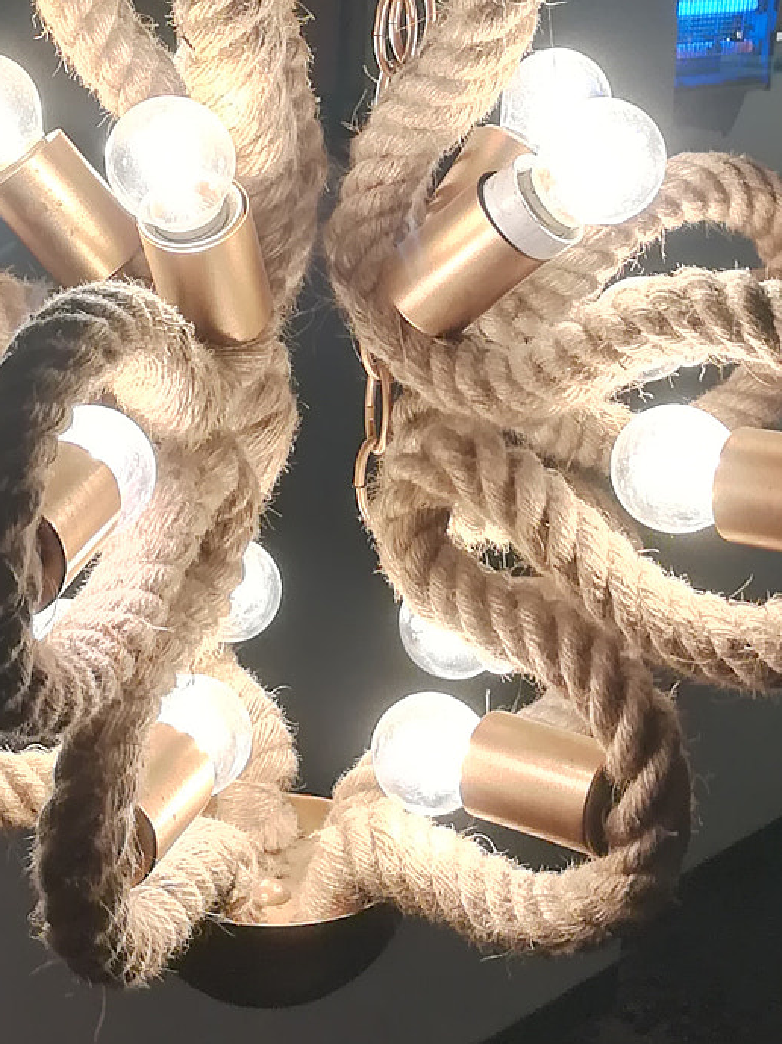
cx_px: 320
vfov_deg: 24.4
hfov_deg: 18.6
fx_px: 2382
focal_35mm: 79
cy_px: 236
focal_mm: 3.83
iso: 100
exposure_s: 1/50
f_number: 2.2
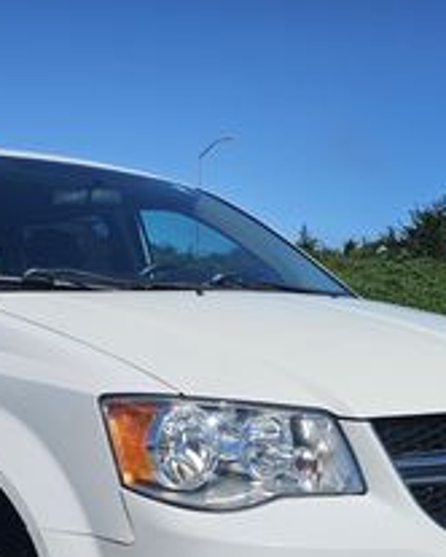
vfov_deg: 34.4
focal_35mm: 52
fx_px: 857
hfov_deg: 28.9
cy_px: 474
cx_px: 134
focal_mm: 6.3
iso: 10
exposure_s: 1/1780
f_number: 1.7
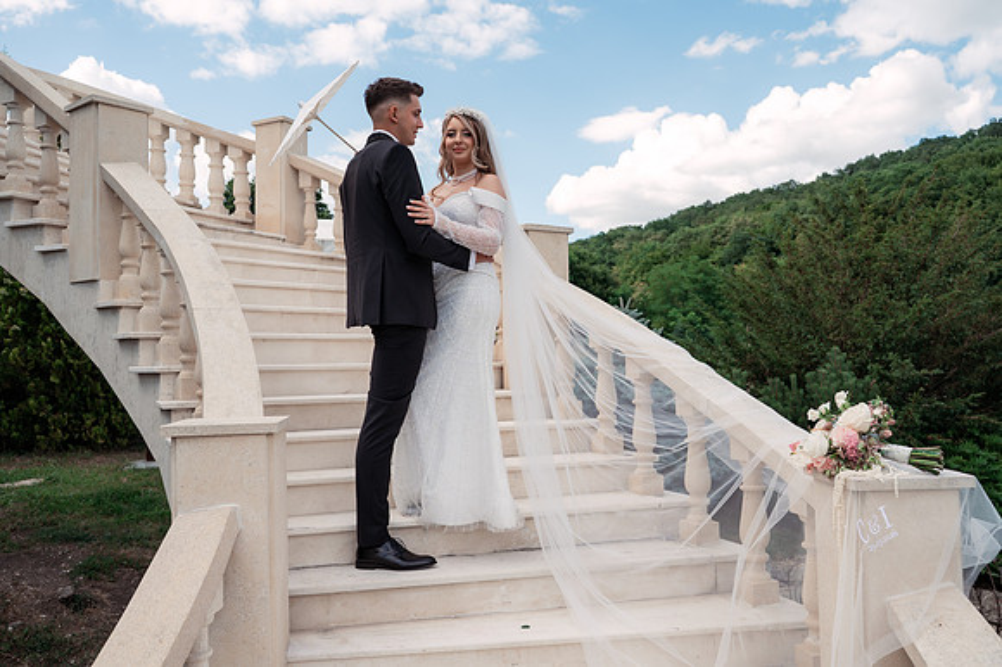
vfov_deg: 46.4
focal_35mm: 28
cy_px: 334
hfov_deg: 65.5
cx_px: 501
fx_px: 779
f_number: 4
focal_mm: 28
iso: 160
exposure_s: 1/640
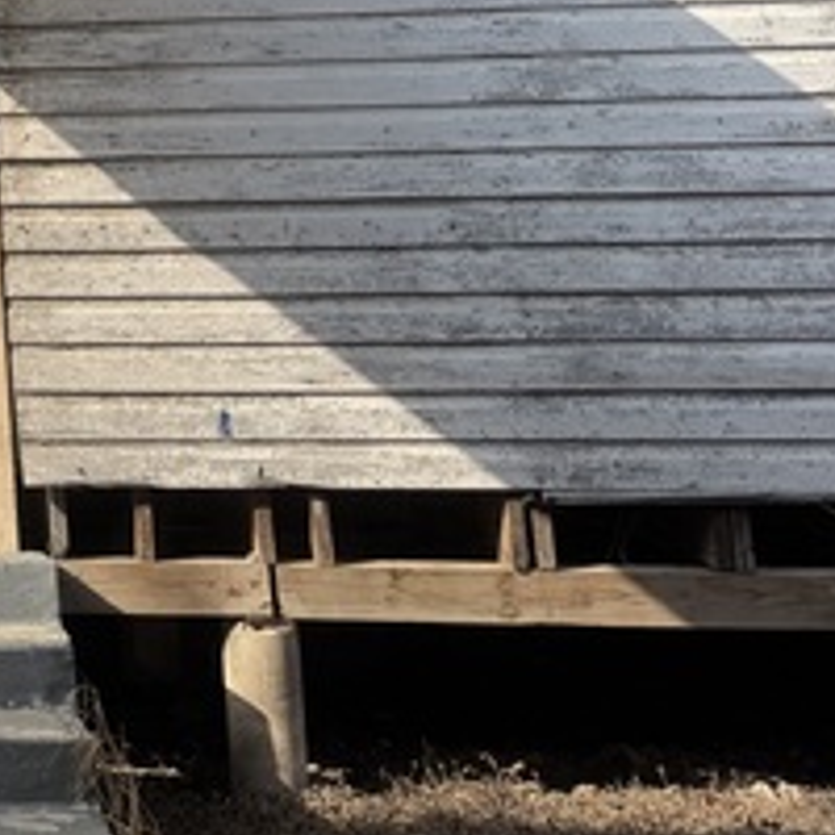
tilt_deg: +9.9
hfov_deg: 21.2
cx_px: -434
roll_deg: +1.3
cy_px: -58
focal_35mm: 68
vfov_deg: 23.9
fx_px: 1856
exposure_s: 1/3247
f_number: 1.78
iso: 80
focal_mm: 6.76
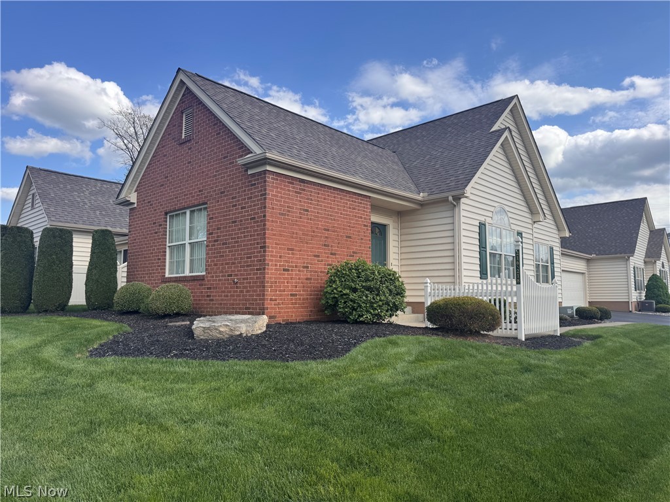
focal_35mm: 24
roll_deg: -0.1
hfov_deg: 71.6
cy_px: 251
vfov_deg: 56.8
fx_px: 465
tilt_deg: +5.0
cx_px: 335
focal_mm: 6.76
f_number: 1.78
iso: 80
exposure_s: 1/2506
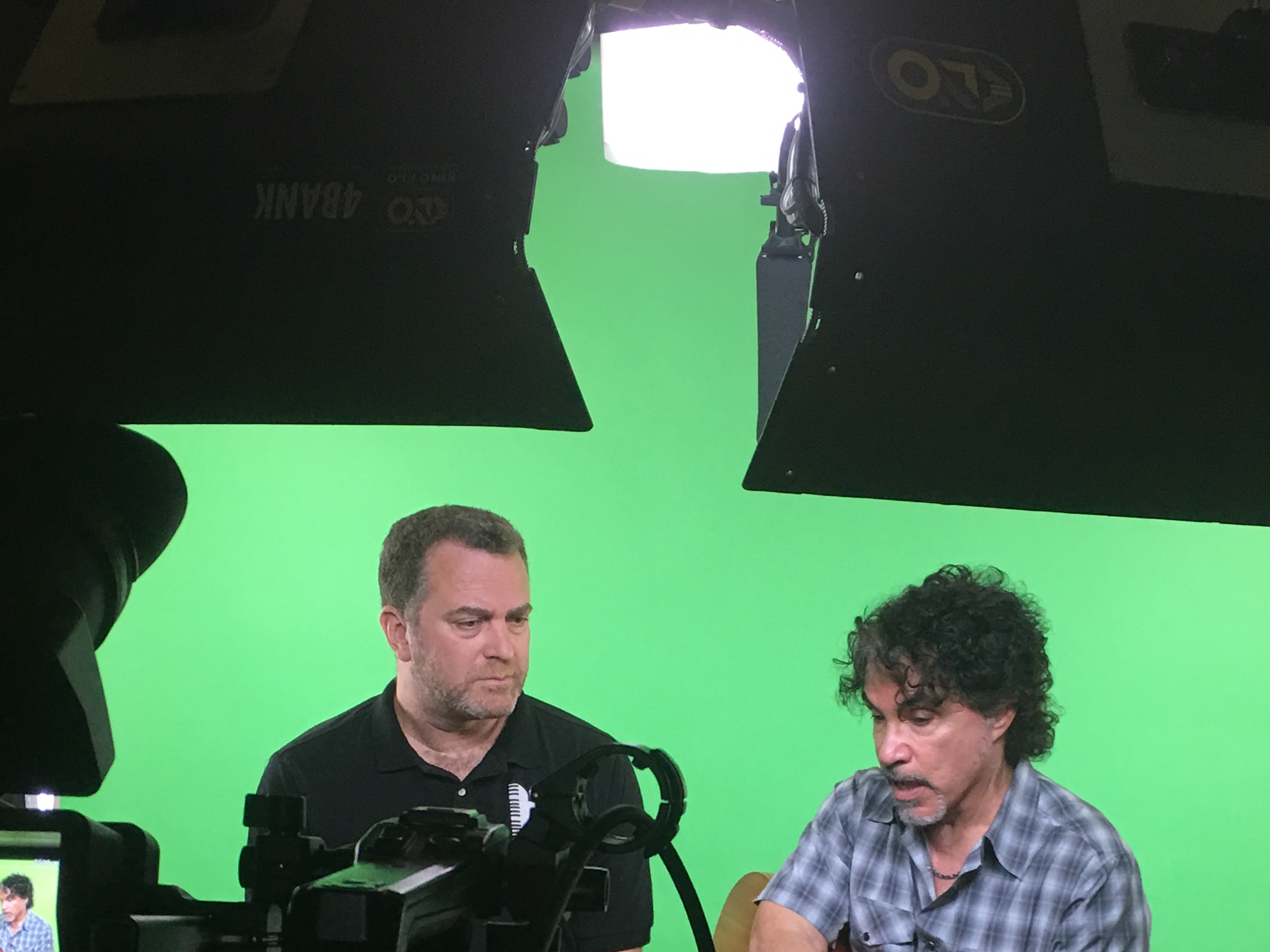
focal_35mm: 59
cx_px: 718
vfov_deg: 23.7
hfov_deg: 32.7
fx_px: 2164
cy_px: 962
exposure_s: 1/30
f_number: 2.2
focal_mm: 4.15
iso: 32
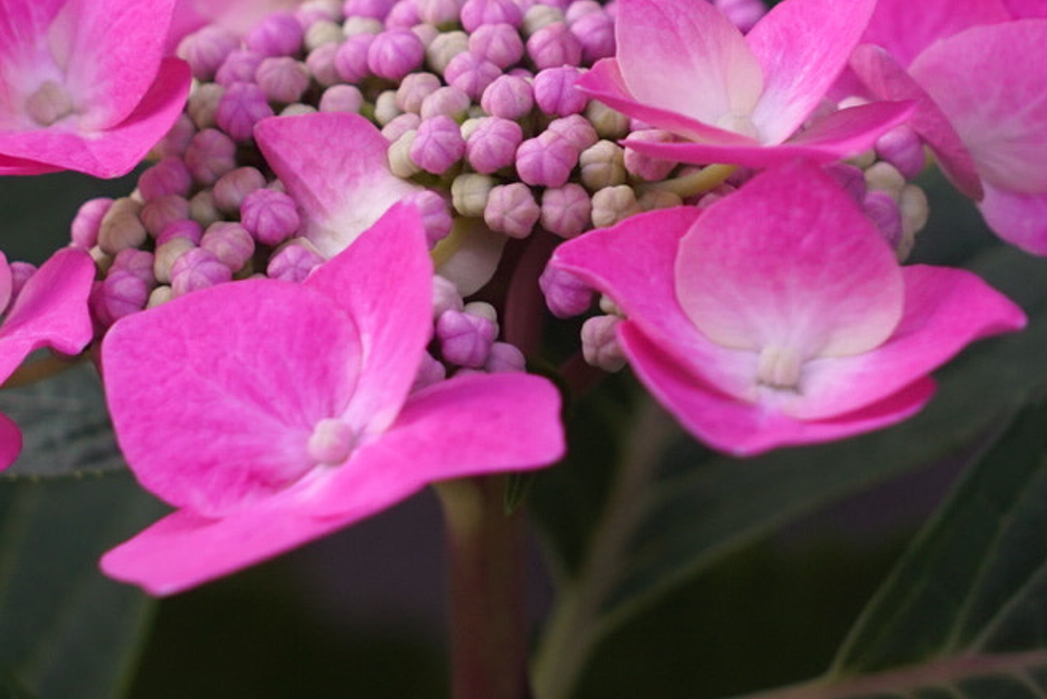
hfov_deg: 3.5
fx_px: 17282
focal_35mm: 594
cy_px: 95
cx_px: 433
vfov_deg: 2.3
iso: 1600
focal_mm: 240
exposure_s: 1/30
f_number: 6.3
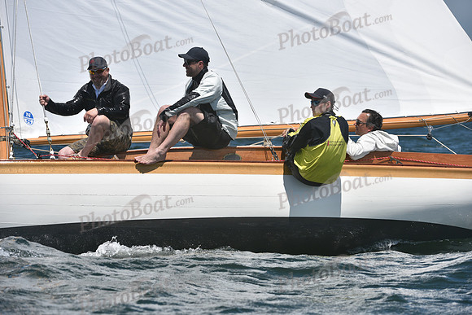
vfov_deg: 6.9
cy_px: 158
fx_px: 2623
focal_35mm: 200
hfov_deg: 10.3
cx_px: 236
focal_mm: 200
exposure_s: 1/1250
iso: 250
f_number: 7.1
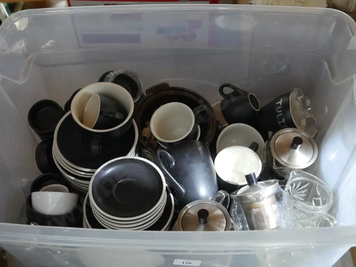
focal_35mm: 46
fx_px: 473
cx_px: 178
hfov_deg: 41.2
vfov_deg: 31.5
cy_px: 134
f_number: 5.1
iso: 3200
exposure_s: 1/15
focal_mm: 23
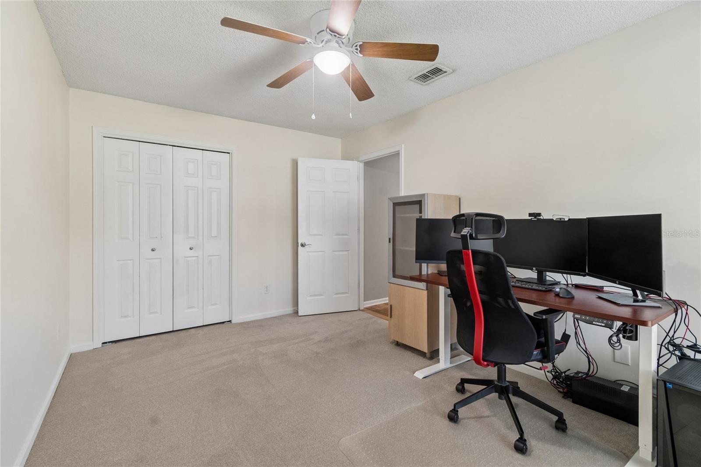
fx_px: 292
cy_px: 234
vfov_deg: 77.3
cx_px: 350
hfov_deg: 100.4
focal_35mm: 15
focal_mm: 10
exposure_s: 1/4
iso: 400
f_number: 7.1
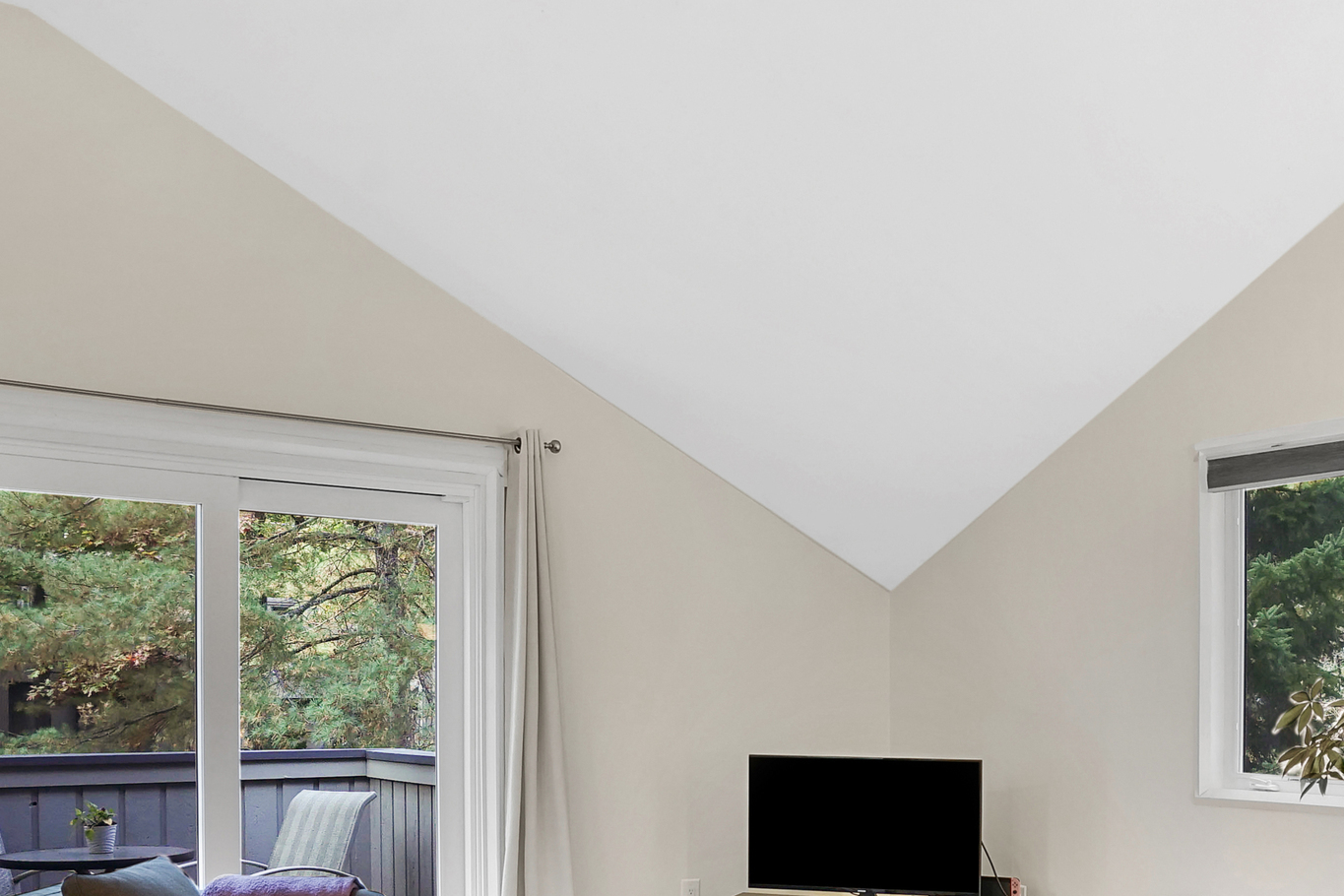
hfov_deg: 52.1
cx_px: 898
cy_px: 755
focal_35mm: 36
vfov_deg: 35.3
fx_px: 1344
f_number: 8
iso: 400
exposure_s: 1/1.25
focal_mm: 16
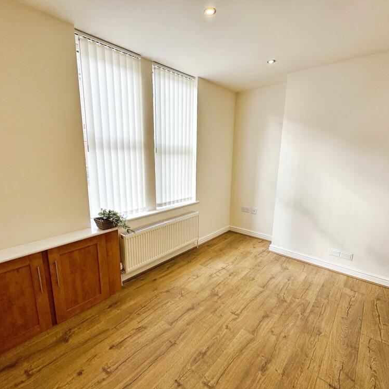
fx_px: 216
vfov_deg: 84.0
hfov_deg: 83.9
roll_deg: +0.3
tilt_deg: -11.0
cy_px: 198
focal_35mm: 17
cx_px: 183
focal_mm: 2.22
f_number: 2.2
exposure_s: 1/108
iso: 40
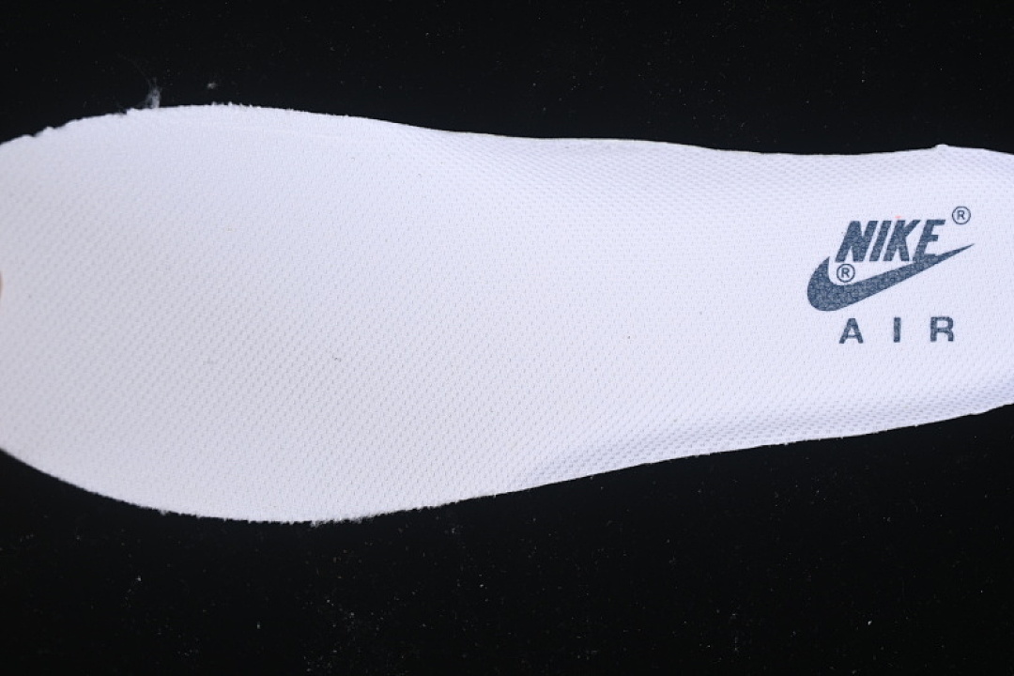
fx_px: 2112
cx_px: 507
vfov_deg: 18.2
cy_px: 338
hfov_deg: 27.0
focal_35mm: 75
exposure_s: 1/80
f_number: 7.1
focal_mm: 50
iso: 160
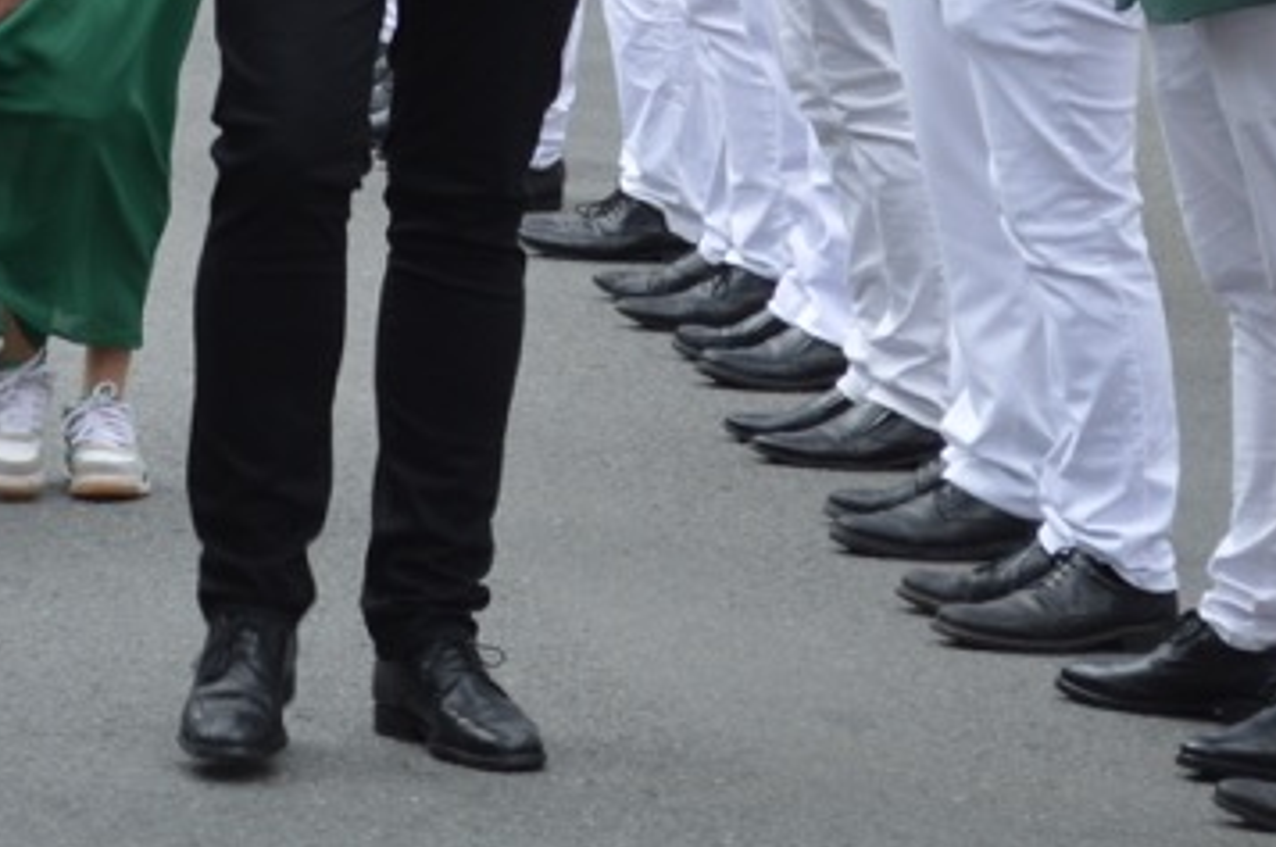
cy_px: -277
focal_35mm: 280
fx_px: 9911
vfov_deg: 4.9
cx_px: 0
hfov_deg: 7.3
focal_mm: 52
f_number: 5.6
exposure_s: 1/125
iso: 100
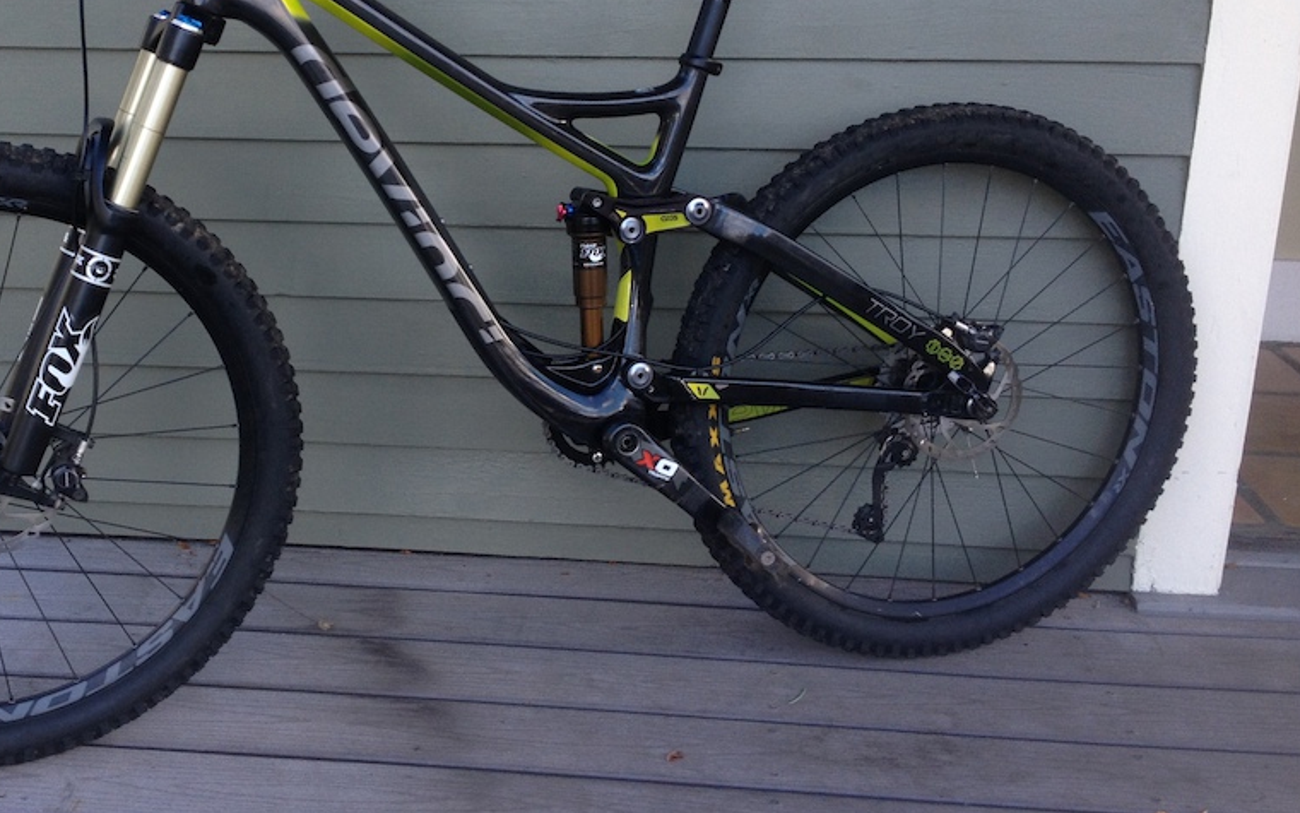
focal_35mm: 50
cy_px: 300
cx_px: 470
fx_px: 1771
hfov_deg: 40.0
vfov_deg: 25.7
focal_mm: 4.28
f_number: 2.4
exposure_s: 1/122
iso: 50
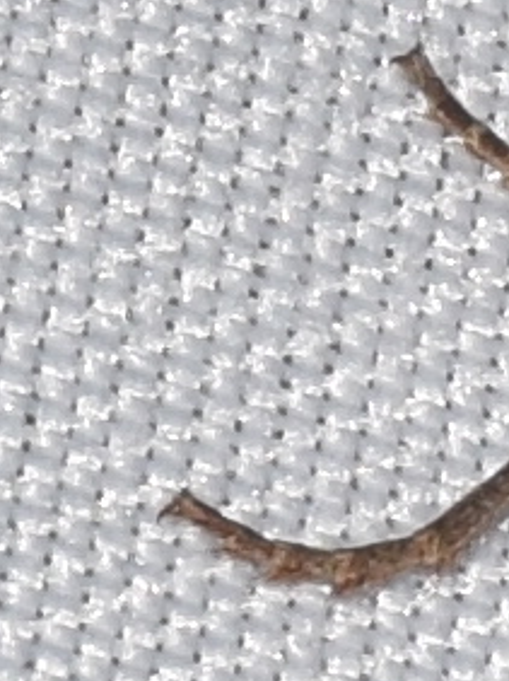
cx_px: 946
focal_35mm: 1278
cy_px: 773
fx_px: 25094
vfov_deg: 1.6
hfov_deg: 1.2
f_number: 13
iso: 100
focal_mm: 130
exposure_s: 1/160
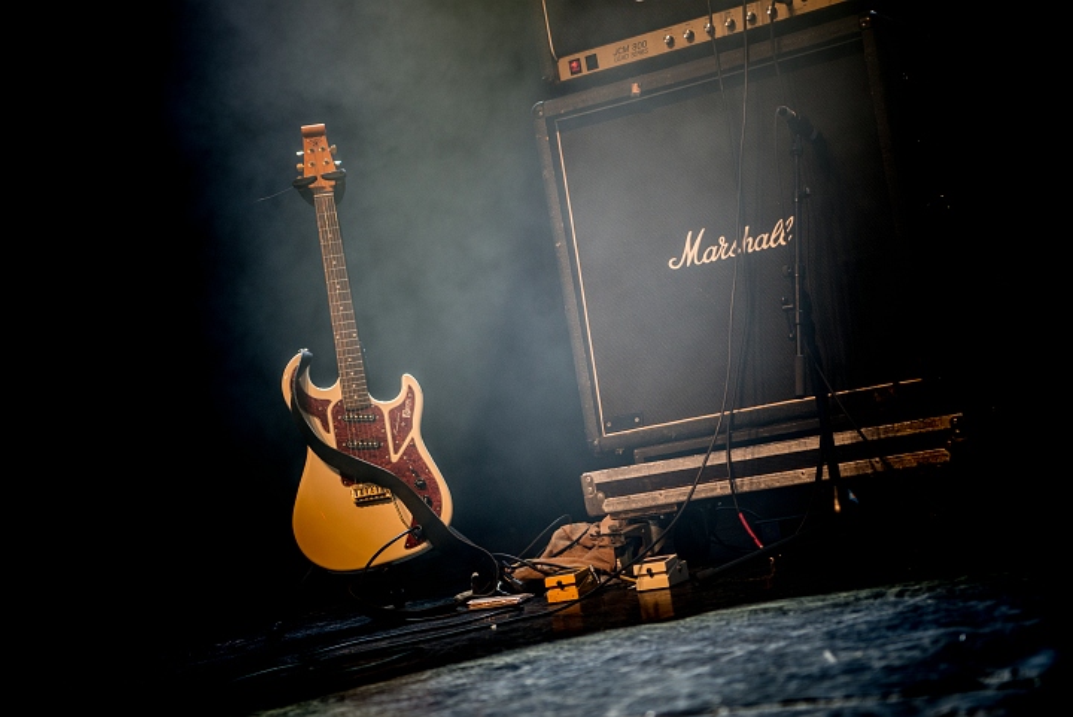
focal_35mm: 70
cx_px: 536
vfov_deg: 19.5
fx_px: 2088
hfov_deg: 28.8
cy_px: 358
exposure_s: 1/80
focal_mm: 70
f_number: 2.8
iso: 1000
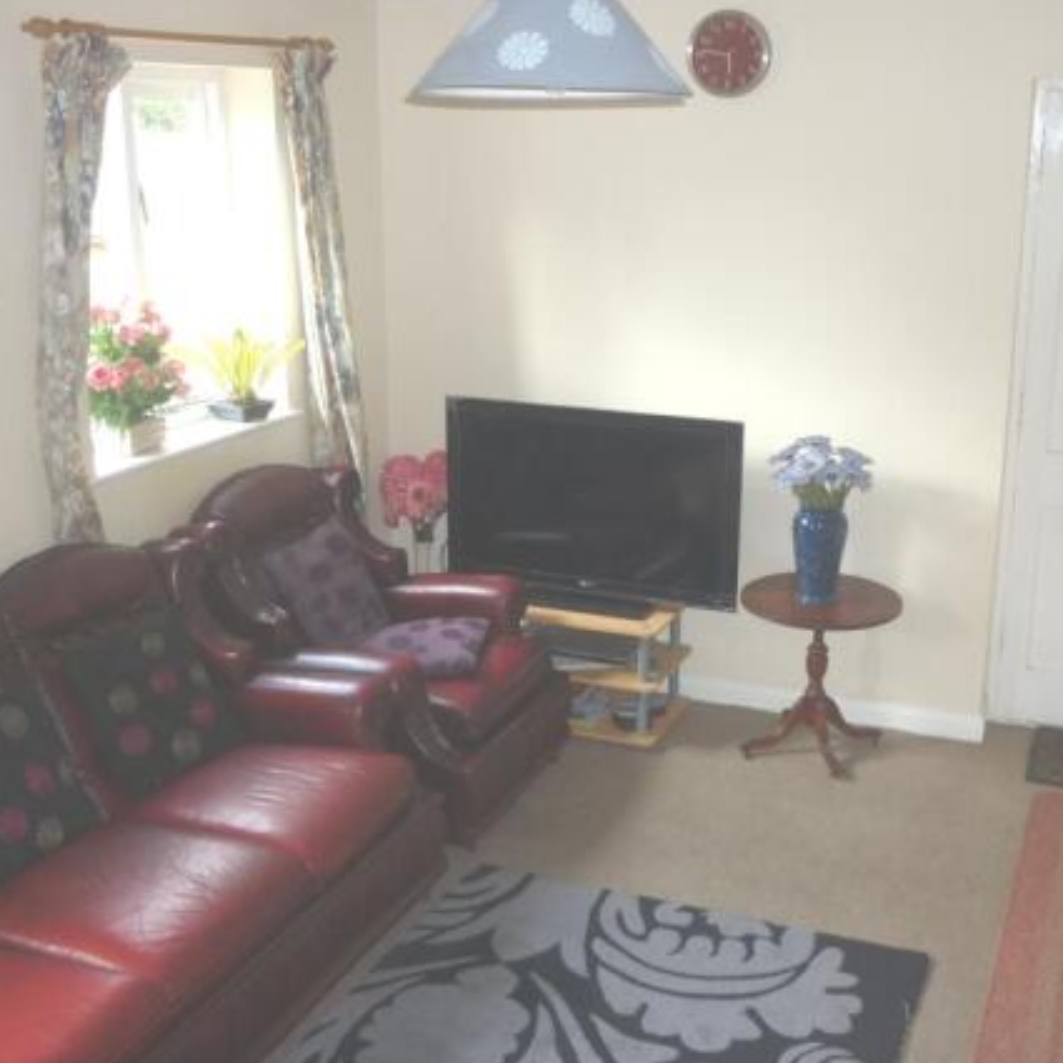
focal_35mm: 40
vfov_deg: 41.9
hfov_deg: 41.7
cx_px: 634
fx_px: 1390
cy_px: 539
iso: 100
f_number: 2.8
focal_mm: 5.5
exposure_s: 1/30
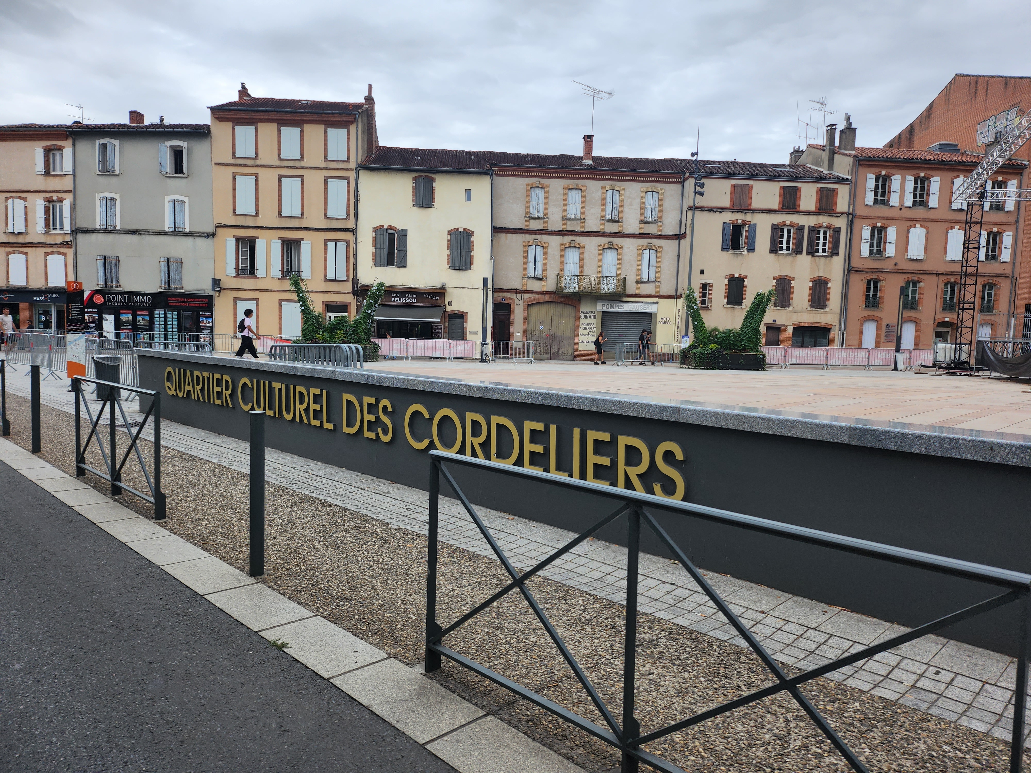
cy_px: 386
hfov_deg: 71.6
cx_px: 516
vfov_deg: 56.8
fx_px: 715
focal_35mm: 24
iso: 50
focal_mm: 5
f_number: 1.8
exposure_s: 1/1668
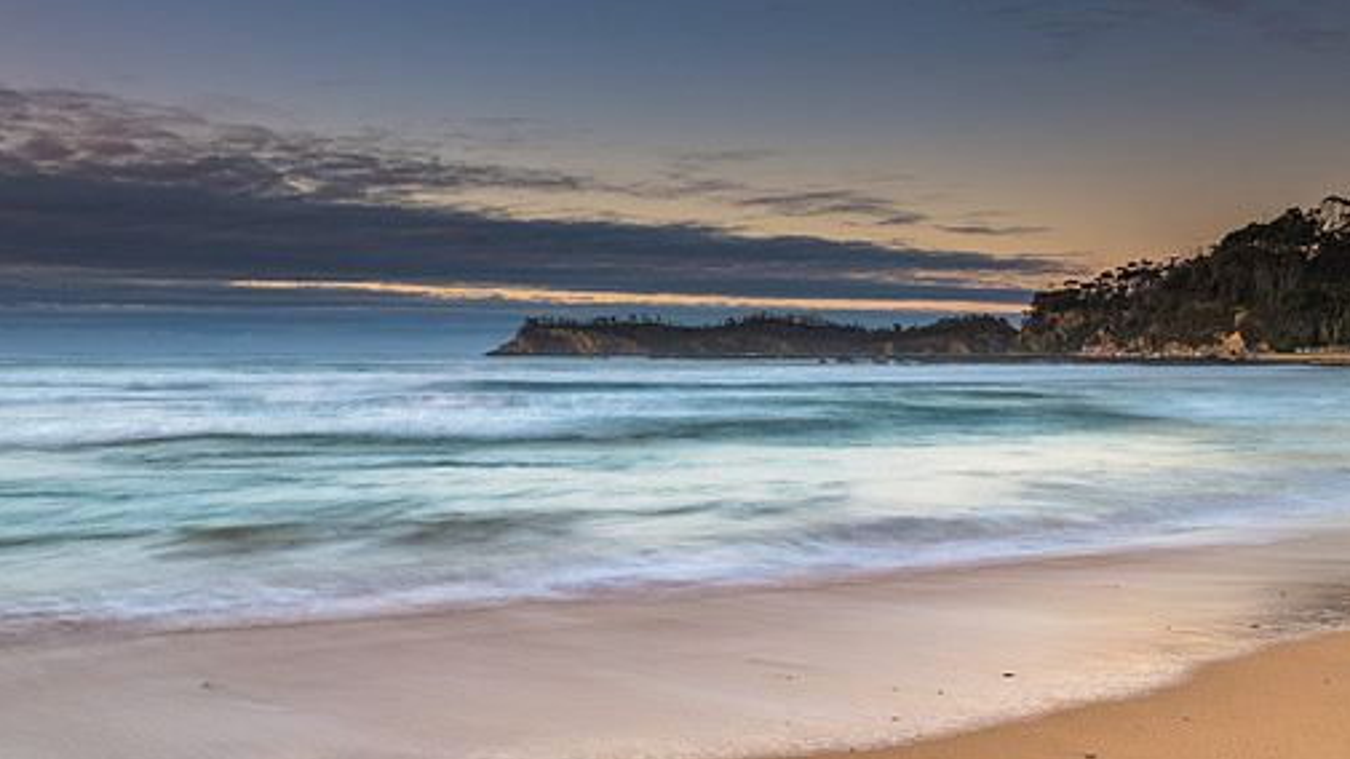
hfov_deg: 52.8
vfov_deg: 31.2
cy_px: 335
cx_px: 642
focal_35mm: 38
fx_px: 1360
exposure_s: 3
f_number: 8
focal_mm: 31
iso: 31
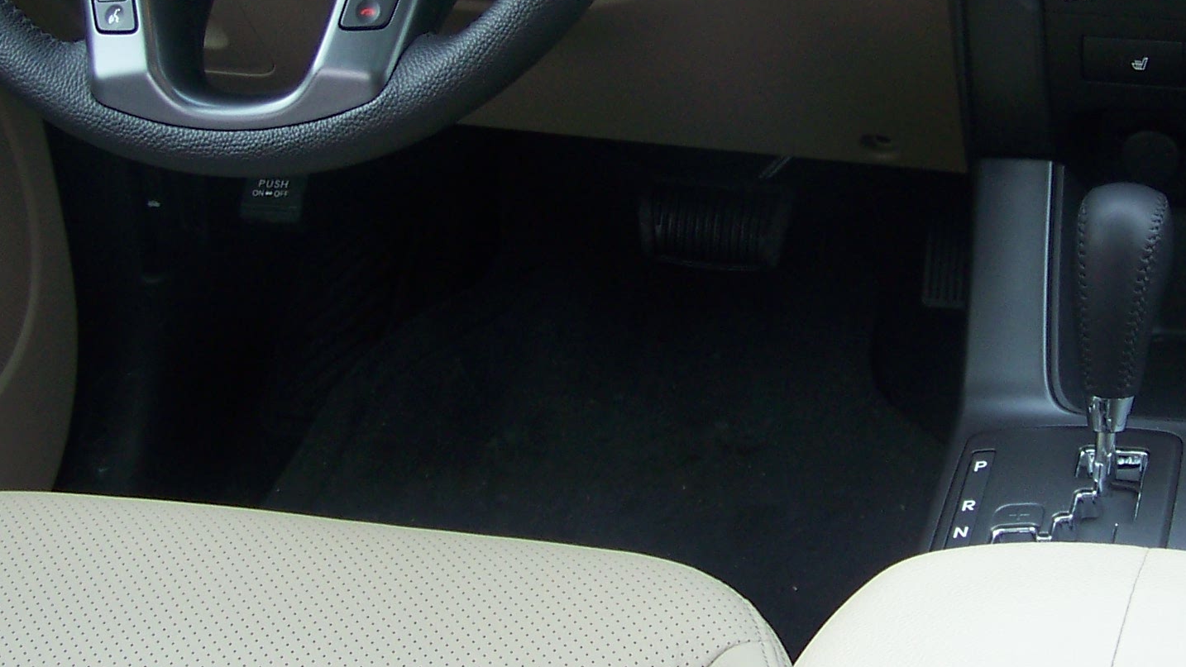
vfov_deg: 14.3
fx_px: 2642
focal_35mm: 84
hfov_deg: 25.3
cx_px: 714
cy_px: 133
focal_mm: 5.85
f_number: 2.8
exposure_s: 1/30
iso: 64
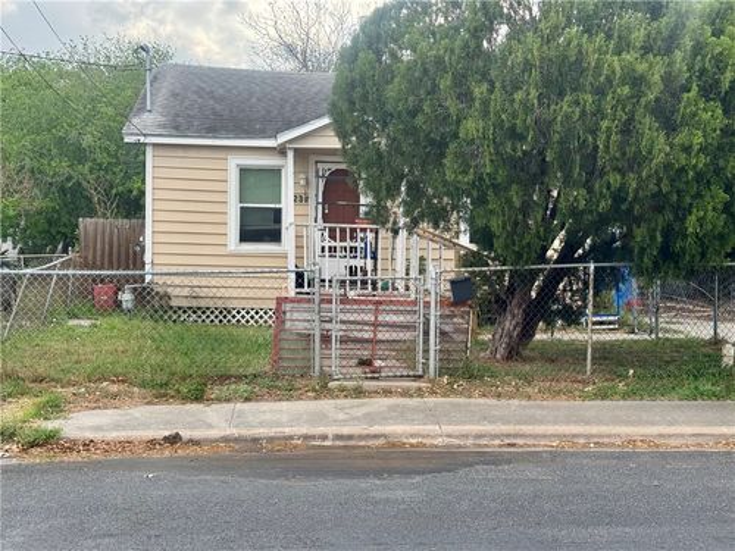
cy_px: 276
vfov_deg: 30.3
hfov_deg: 39.7
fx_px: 1019
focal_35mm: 48
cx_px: 368
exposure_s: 1/926
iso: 64
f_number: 1.78
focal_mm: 6.76
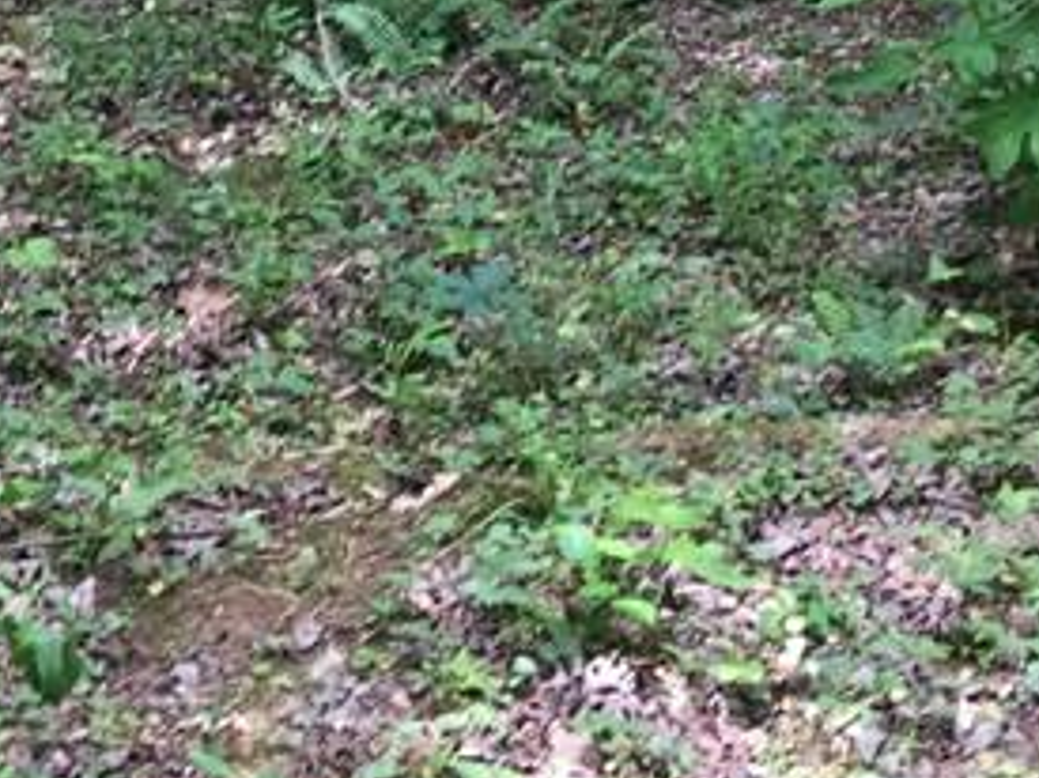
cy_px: -623
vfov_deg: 12.5
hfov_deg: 18.2
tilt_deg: +0.2
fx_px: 3240
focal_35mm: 108
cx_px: 495
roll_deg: -1.0
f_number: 2.2
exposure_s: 1/60
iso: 32
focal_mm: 4.15
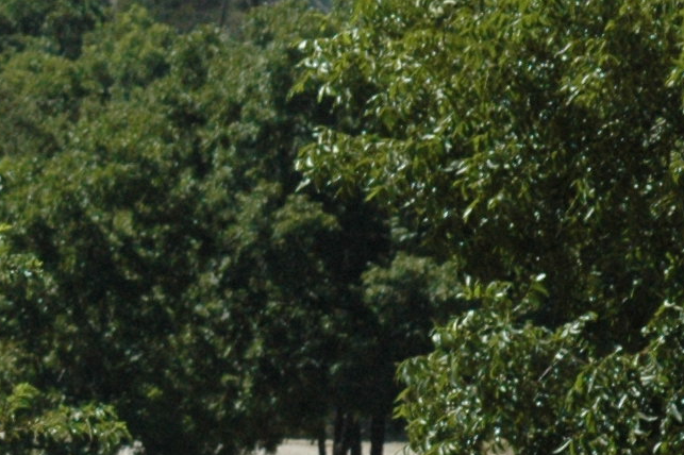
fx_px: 12653
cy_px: 866
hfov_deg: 3.1
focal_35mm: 666
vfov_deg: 2.1
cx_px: -833
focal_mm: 95
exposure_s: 1/1250
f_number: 9
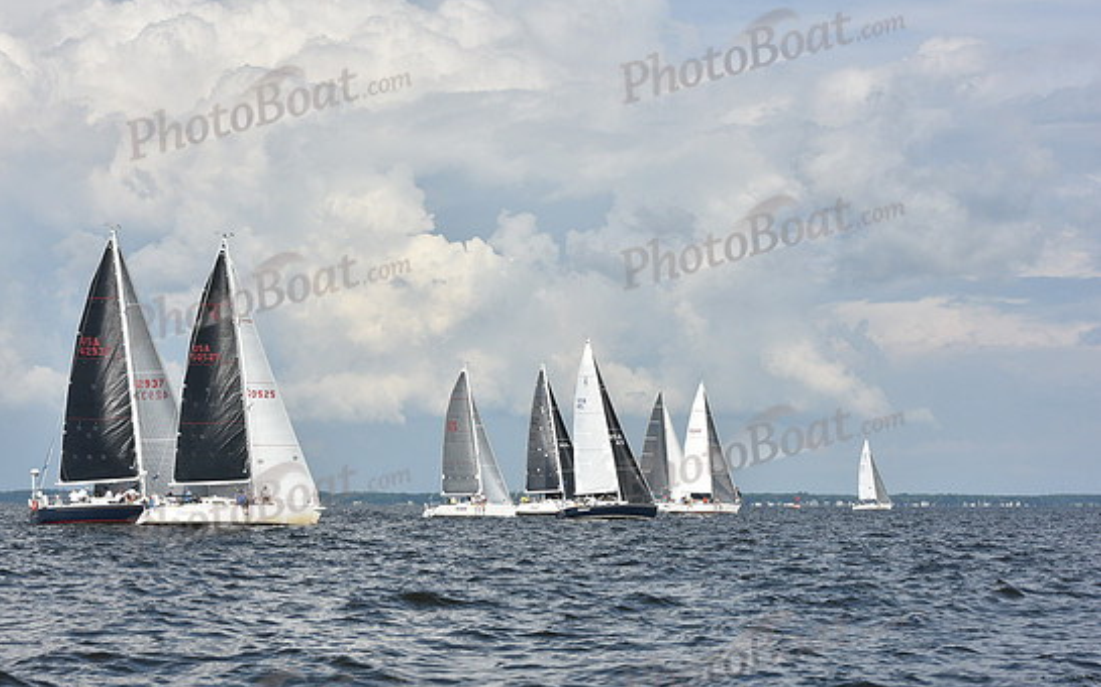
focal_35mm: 76
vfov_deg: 17.1
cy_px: 371
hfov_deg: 27.2
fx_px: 2279
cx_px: 517
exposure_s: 1/1250
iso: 320
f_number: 10
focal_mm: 70
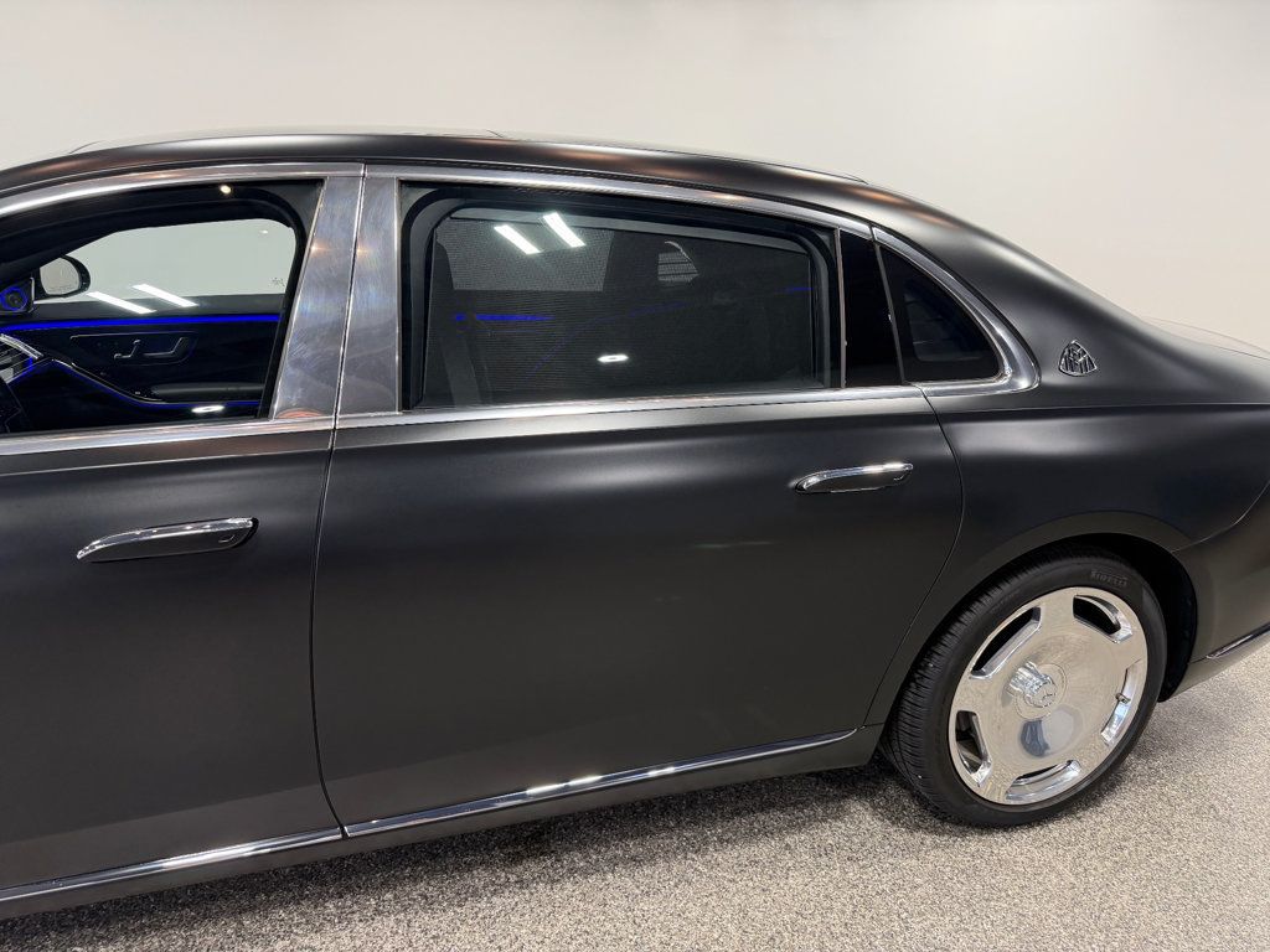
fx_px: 881
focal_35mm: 24
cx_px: 635
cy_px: 476
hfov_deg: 71.6
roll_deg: -1.6
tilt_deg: -17.4
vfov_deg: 56.8
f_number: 1.78
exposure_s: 1/144
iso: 125
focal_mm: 6.76
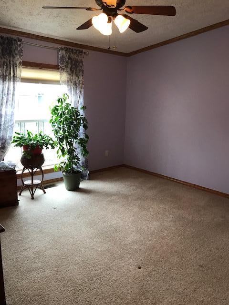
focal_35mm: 28
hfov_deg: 49.7
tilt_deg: -11.6
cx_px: 114
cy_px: 152
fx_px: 247
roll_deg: -2.3
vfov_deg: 63.4
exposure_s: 1/17
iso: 40
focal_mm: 3.99
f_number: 1.8
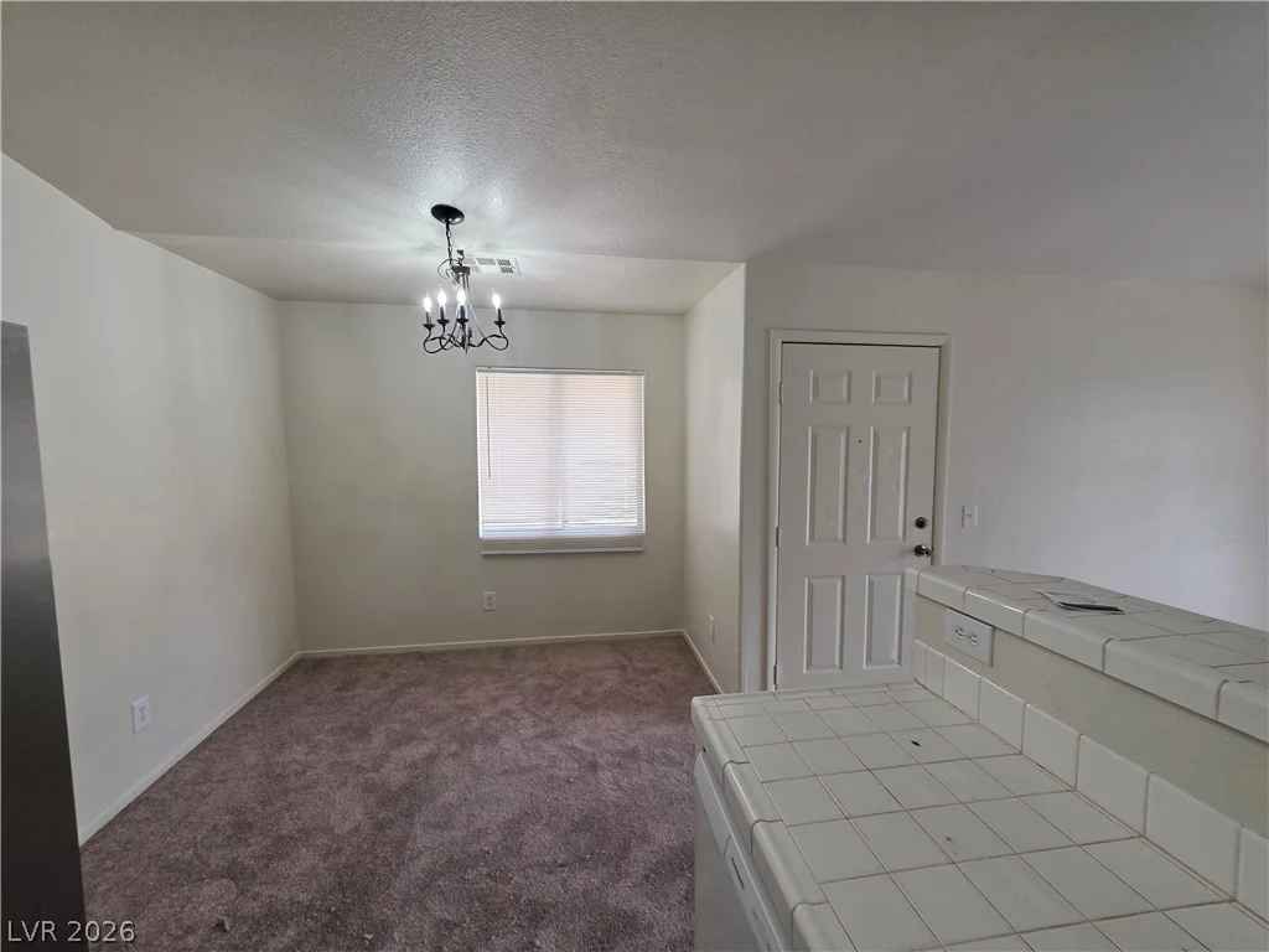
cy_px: 476
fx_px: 477
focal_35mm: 13
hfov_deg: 106.2
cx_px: 634
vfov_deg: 89.9
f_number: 1.9
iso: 100
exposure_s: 1/120
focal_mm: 2.2
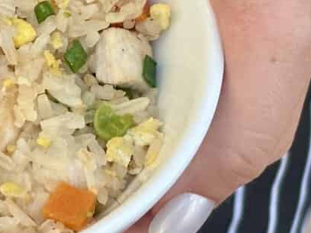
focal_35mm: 202
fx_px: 1815
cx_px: -119
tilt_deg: -49.4
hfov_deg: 9.6
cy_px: 7
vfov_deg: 7.3
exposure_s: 1/448
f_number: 1.6
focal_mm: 5.96
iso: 32
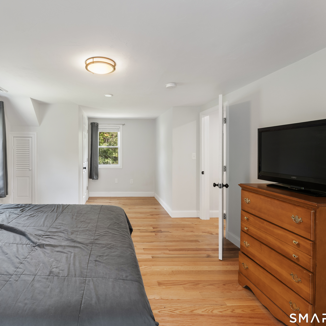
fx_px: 192
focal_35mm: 18
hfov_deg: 78.8
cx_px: 116
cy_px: 162
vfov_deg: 80.7
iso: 800
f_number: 8
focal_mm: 14
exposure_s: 1/8
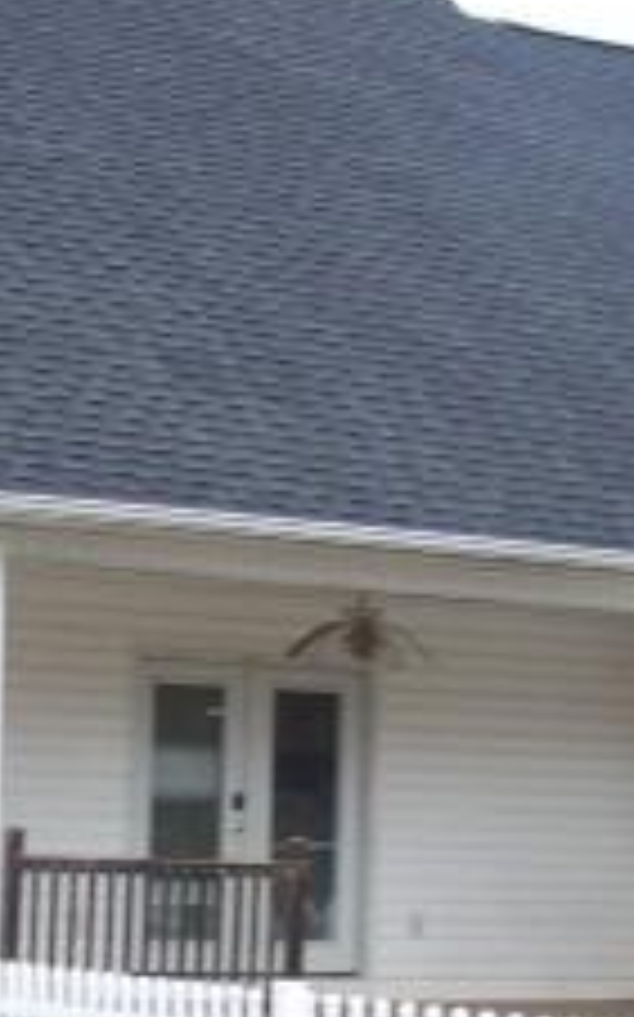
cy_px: 796
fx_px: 3156
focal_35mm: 114
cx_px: 99
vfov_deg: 18.1
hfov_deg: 11.4
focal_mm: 6.3
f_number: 2.8
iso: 64
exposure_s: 1/80
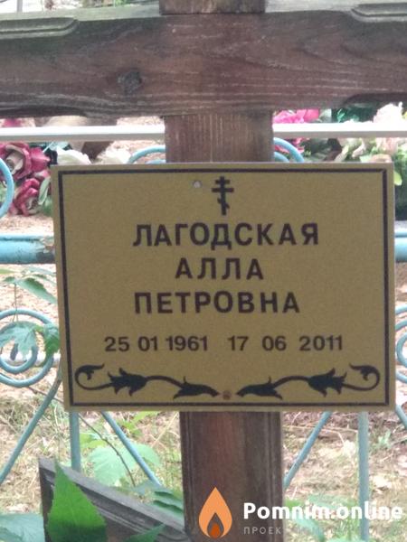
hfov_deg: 28.0
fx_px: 815
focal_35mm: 52
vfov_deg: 36.8
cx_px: 204
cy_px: 271
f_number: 2.6
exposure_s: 1/60
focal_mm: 5.99
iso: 500
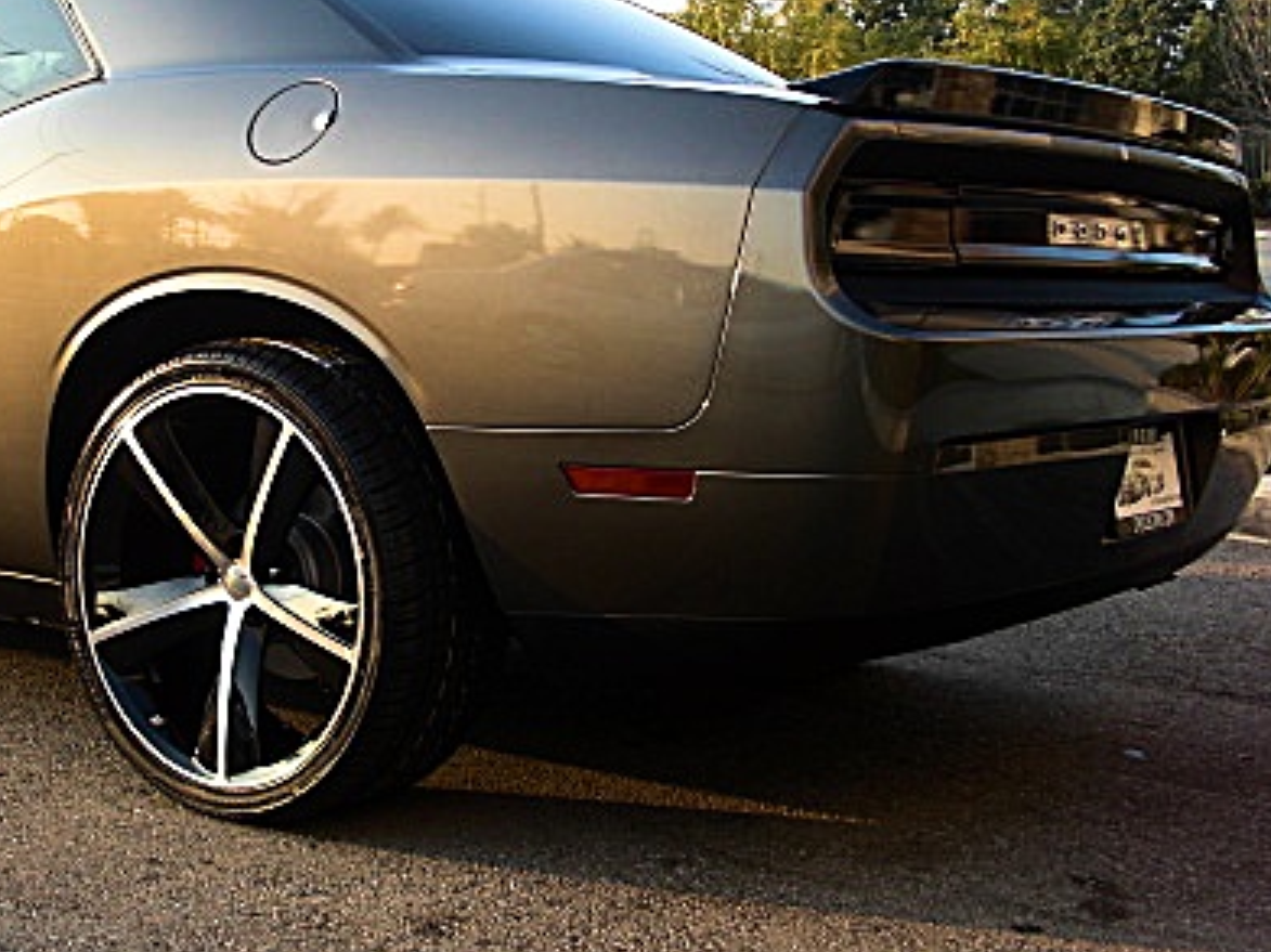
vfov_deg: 24.8
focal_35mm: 59
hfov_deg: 32.1
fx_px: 2166
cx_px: 319
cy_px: 403
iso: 50
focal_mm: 6.3
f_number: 2.8
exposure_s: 1/125
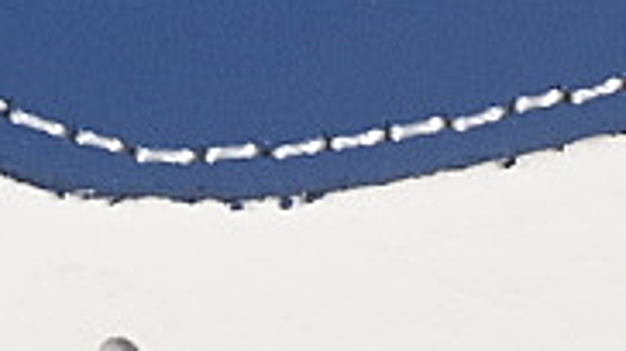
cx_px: 451
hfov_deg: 4.6
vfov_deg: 2.6
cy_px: -41
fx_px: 7745
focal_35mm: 467
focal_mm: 50
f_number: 7.1
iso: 160
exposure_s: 1/80
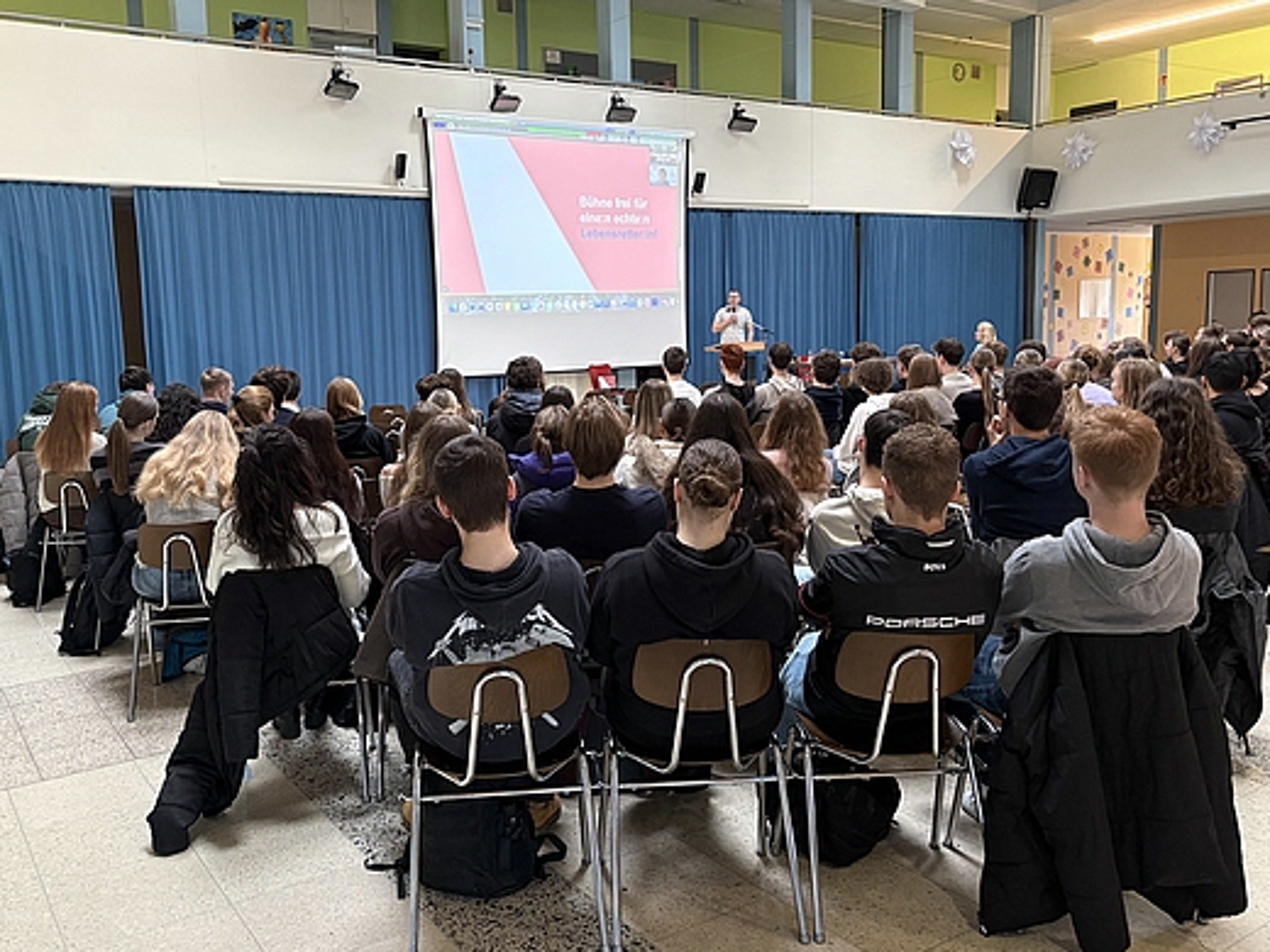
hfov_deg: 59.8
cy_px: 456
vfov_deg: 46.8
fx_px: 1101
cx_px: 572
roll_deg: +2.0
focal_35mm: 30
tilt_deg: -6.8
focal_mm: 5.96
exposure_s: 1/50
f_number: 1.6
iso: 200
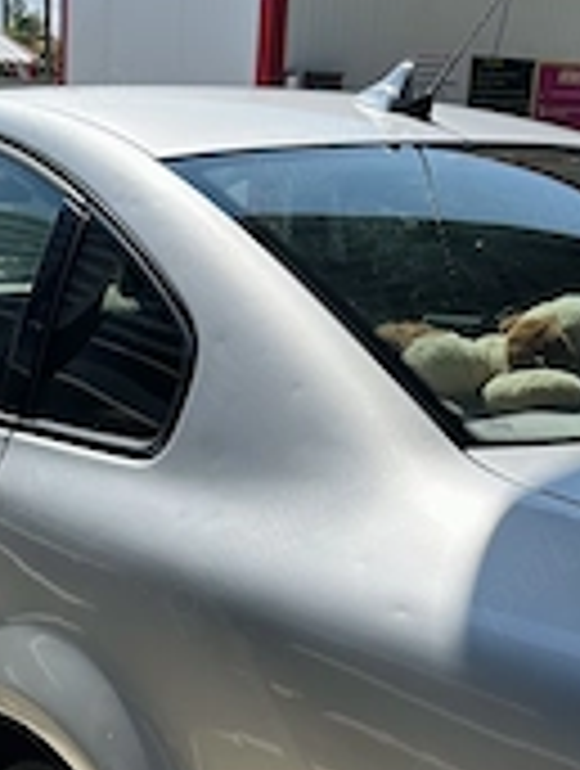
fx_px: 1246
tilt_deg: -20.6
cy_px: 590
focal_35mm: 56
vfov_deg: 33.5
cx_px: 144
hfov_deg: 25.9
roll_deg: -2.7
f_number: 1.78
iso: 80
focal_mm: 6.86
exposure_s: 1/4348
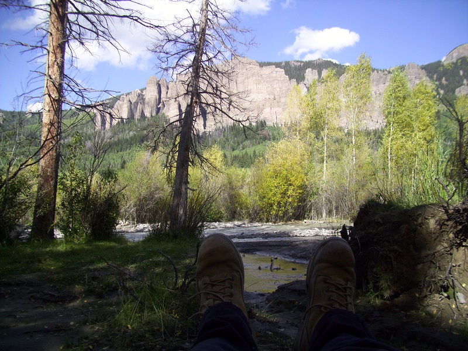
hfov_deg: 56.8
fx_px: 433
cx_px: 234
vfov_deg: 44.2
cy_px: 176
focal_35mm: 32
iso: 80
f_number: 2.9
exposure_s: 1/500
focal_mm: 5.7
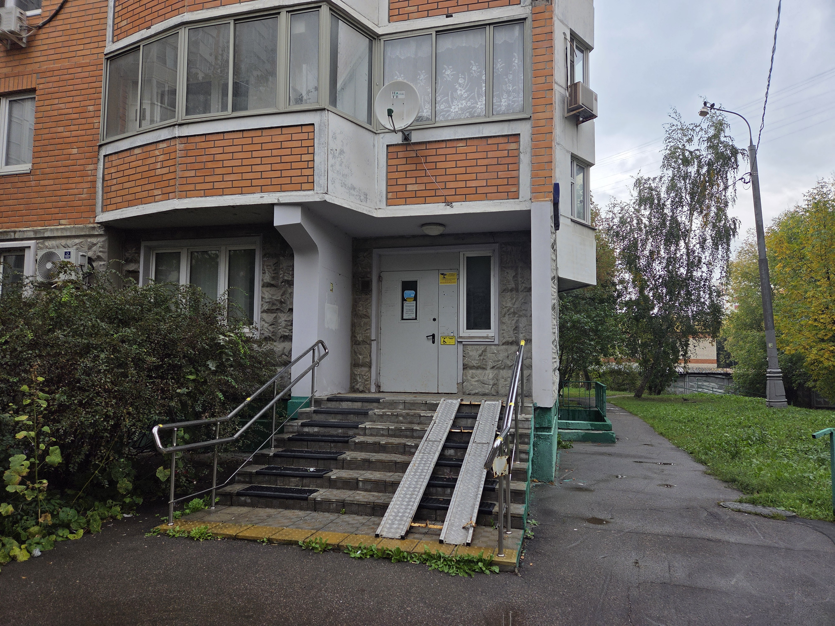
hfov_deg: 73.9
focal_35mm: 23
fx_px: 555
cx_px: 418
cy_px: 313
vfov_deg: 58.9
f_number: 1.8
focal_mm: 5.4
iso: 32
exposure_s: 1/180
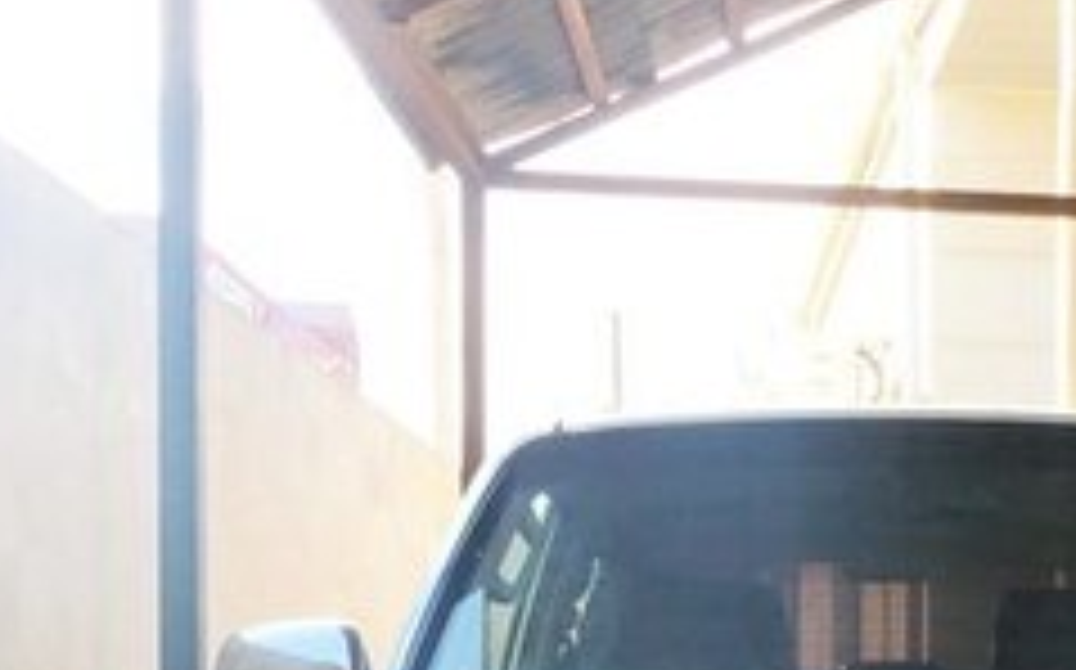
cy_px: 915
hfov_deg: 23.6
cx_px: 995
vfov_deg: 14.6
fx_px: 2491
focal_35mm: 85
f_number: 2.2
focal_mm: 4.15
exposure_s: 1/181
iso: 25
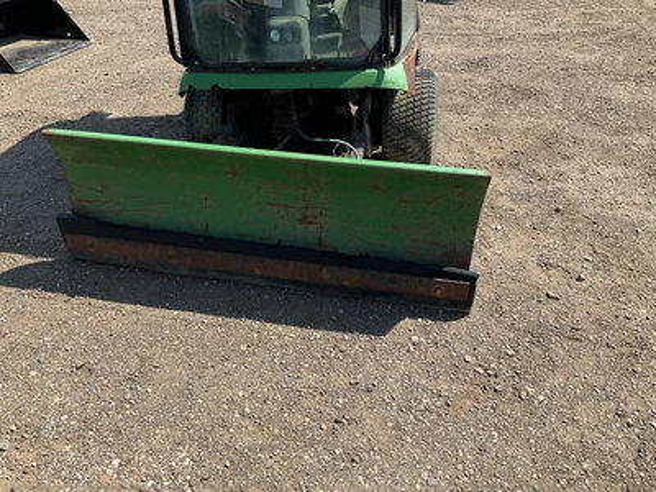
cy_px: 246
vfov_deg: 48.2
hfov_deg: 61.7
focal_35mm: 29
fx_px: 550
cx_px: 328
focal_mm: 3
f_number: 1.8
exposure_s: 1/1076
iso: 25
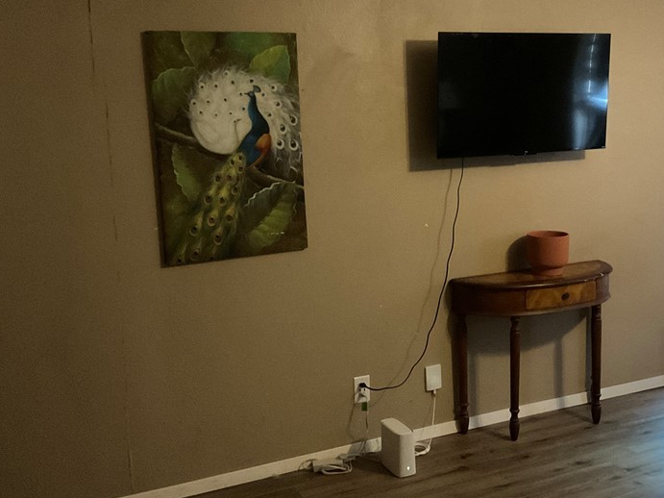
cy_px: 223
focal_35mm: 43
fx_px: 825
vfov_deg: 33.6
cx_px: 377
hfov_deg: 43.8
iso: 500
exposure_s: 1/20
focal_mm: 3
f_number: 1.8
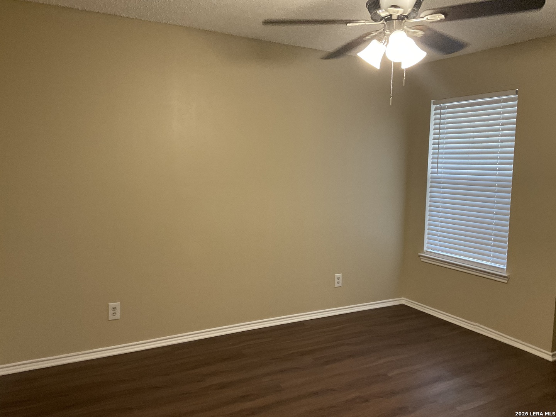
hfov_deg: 61.7
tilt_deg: -4.9
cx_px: 278
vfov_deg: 48.2
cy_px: 208
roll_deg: -1.1
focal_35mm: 29
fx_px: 466
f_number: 1.8
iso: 125
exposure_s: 1/60
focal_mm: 3
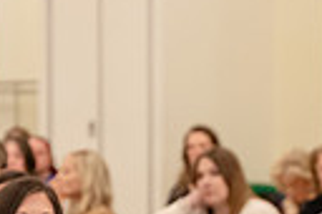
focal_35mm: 257
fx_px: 2296
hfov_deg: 8.0
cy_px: 268
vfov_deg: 5.3
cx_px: 274
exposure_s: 1/400
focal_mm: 56
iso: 3200
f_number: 2.8
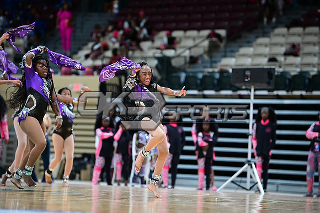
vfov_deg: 8.6
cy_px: 106
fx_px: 1421
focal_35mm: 160
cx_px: 160
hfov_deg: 12.8
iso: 6400
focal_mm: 160
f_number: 3.2
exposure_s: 1/1000
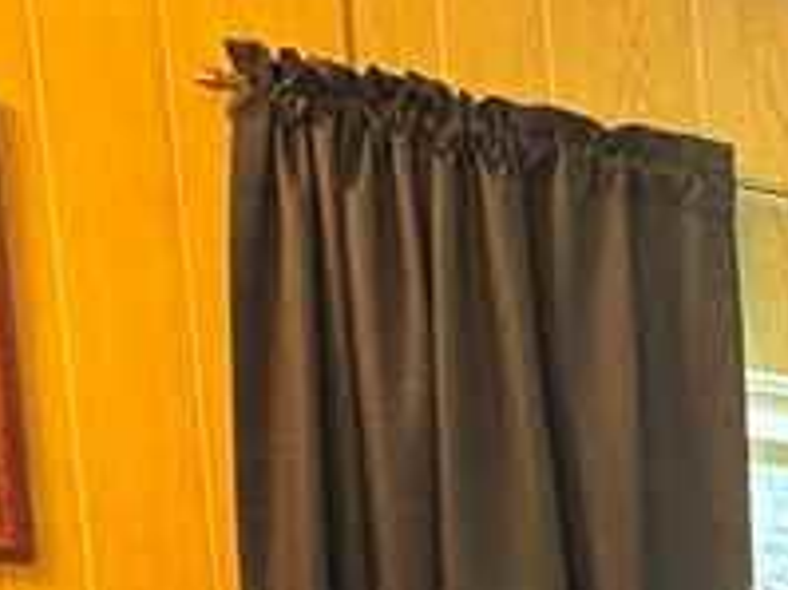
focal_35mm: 90
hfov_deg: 14.2
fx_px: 2048
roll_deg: -2.5
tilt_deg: -8.5
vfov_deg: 14.1
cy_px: 1125
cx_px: 1917
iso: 200
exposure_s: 1/60
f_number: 2.2
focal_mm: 2.22
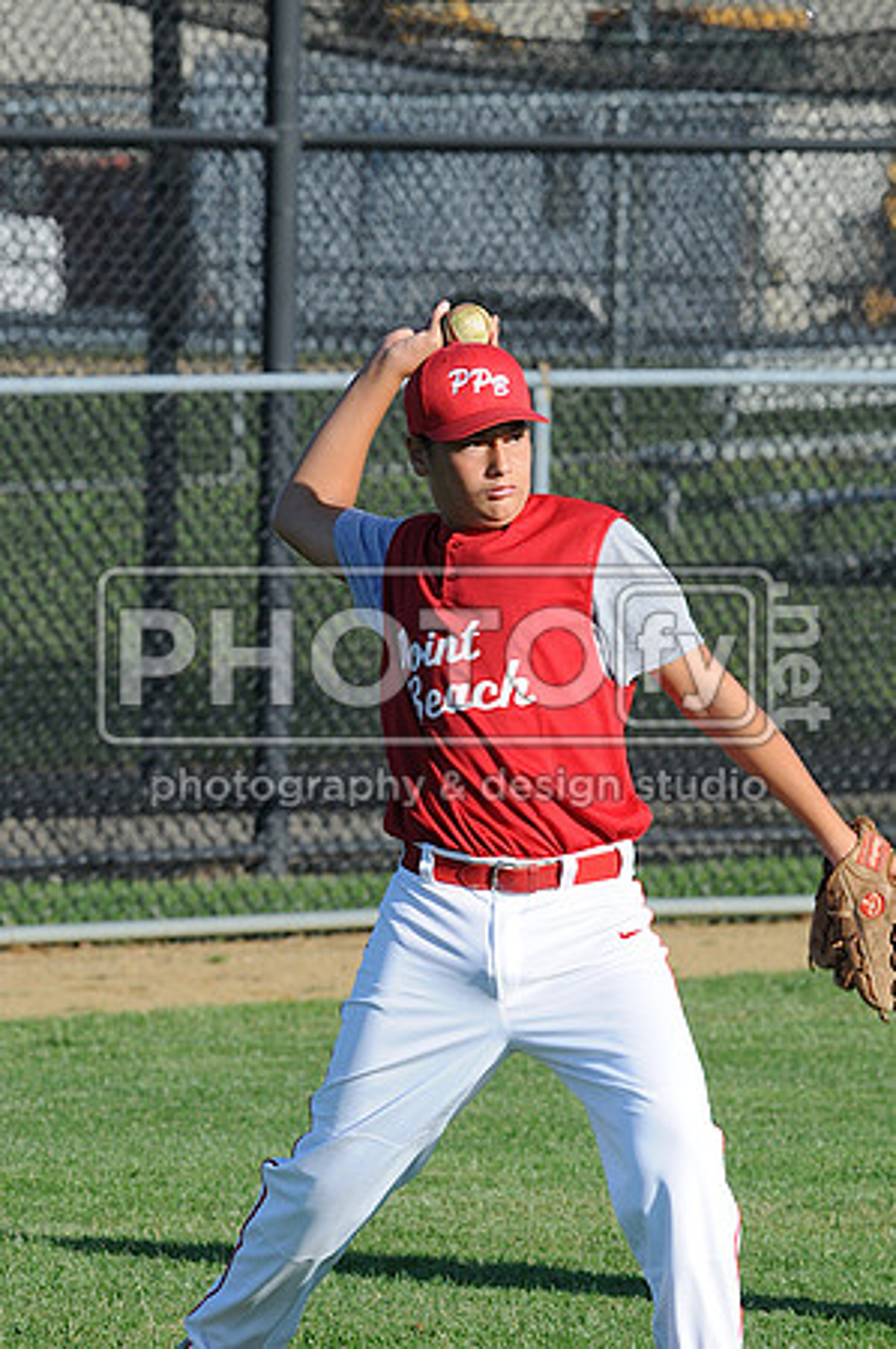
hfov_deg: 3.0
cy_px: 674
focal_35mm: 450
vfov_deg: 4.6
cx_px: 448
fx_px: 16838
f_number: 11
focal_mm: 300
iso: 200
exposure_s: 1/250
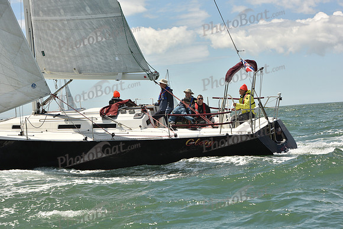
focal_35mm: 95
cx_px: 172
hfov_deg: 21.5
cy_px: 114
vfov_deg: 14.4
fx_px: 905
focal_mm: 95
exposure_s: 1/800
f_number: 11
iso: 320
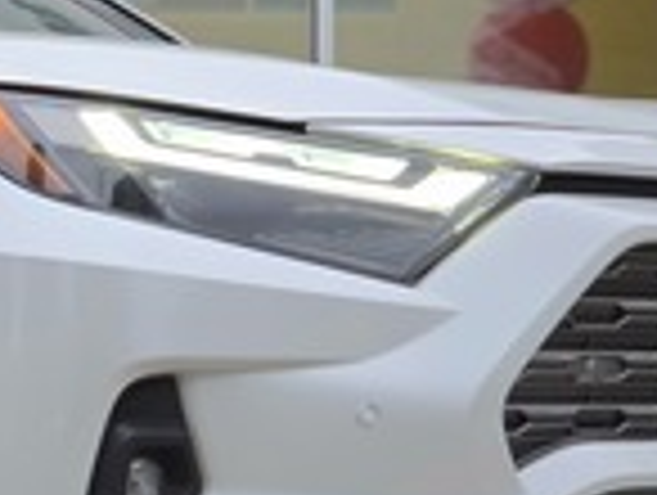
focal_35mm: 198
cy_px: 434
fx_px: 3764
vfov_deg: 7.5
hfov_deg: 9.8
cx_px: -212
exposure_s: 1/120
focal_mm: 7
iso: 40
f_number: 2.4
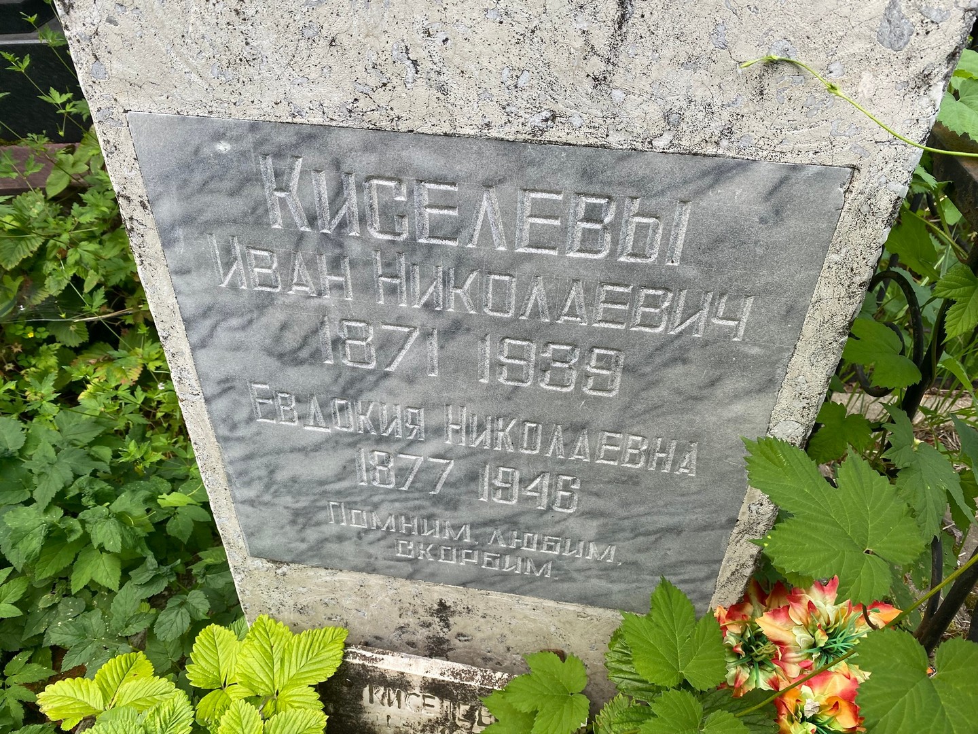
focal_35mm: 26
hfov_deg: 67.3
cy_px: 367
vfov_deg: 53.1
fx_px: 735
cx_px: 489
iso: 32
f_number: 1.8
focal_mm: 4.25
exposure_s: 1/418
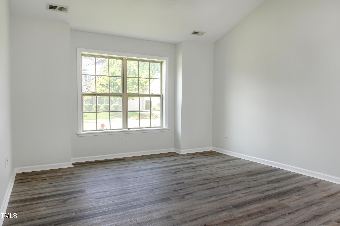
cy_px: 113
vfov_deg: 53.1
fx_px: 227
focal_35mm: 24
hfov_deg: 73.8
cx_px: 170
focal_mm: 24
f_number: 8
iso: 640
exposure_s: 1/125
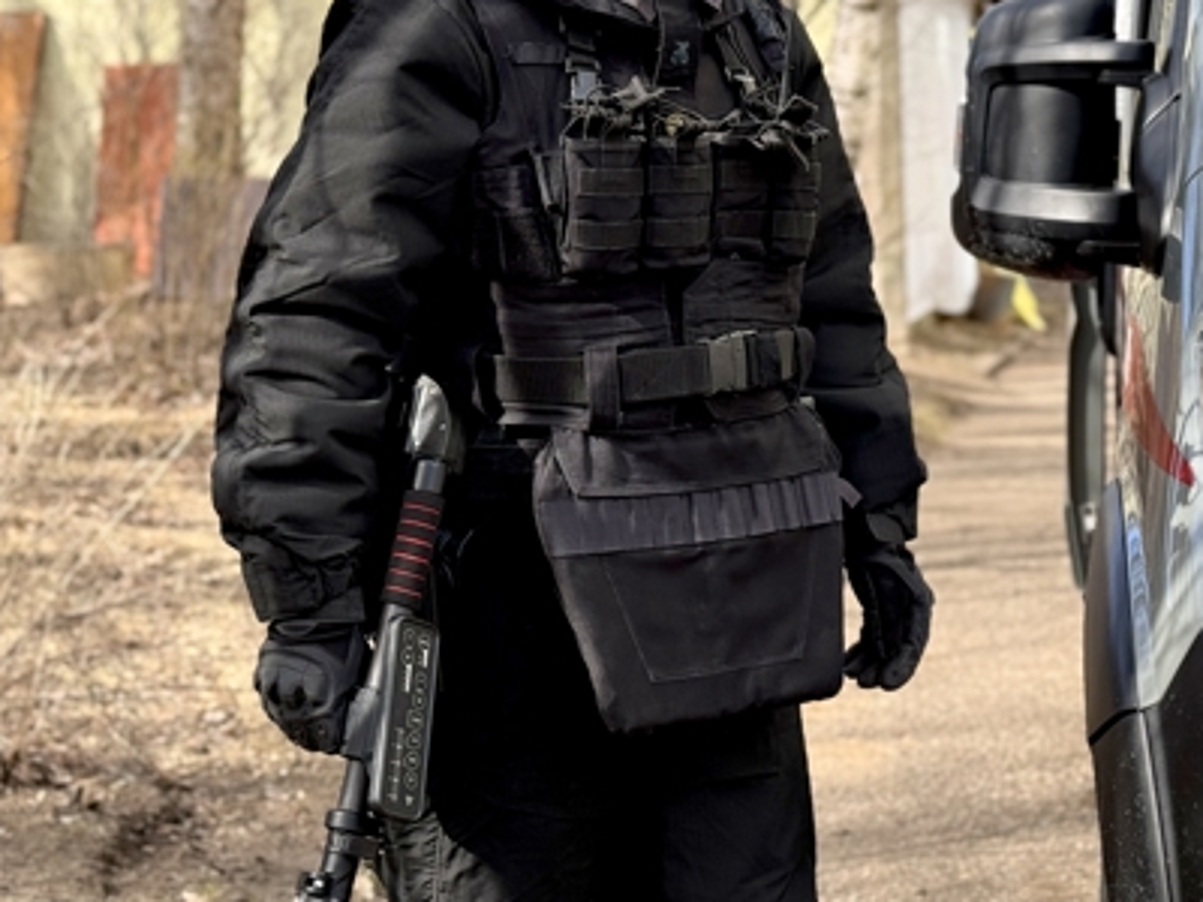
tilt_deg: -1.3
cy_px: 358
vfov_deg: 18.4
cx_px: 597
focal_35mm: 80
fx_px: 2780
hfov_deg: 24.4
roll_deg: -0.3
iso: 64
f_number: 1.78
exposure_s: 1/802
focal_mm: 6.76
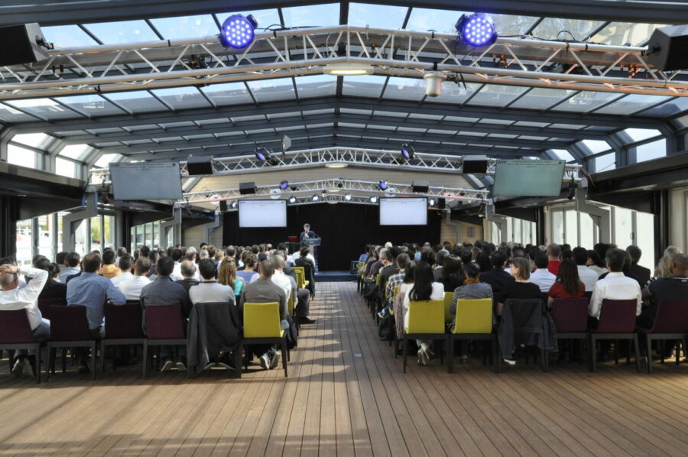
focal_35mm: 33
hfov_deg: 57.3
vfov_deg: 39.9
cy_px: 228
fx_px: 630
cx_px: 344
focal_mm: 22
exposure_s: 1/125
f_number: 11
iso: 1600
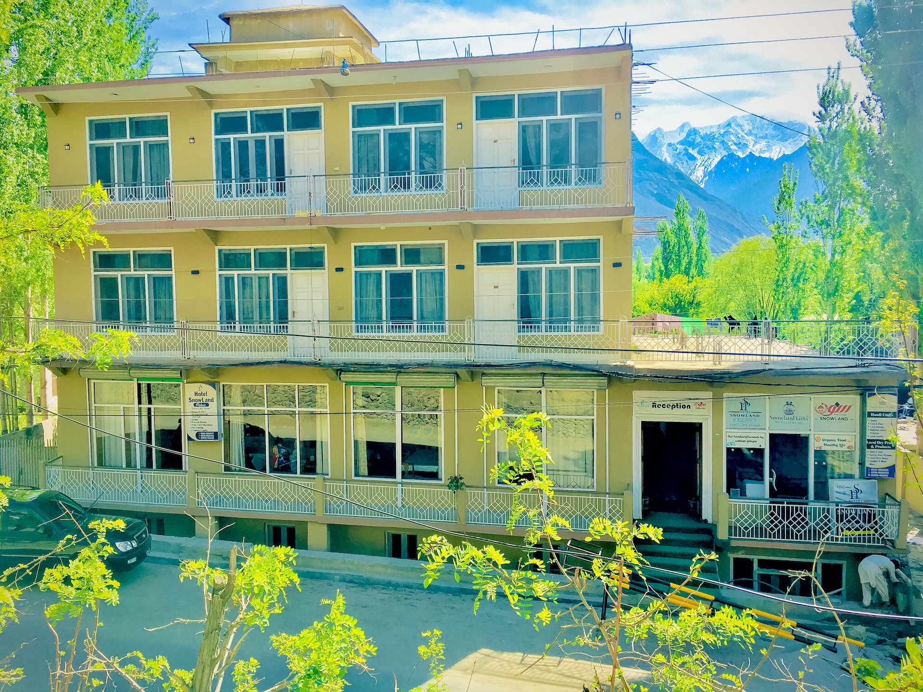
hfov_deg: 61.7
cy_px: 346
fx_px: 773
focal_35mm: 29
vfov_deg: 48.2
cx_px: 462
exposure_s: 1/490
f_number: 2.2
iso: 25
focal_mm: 4.15
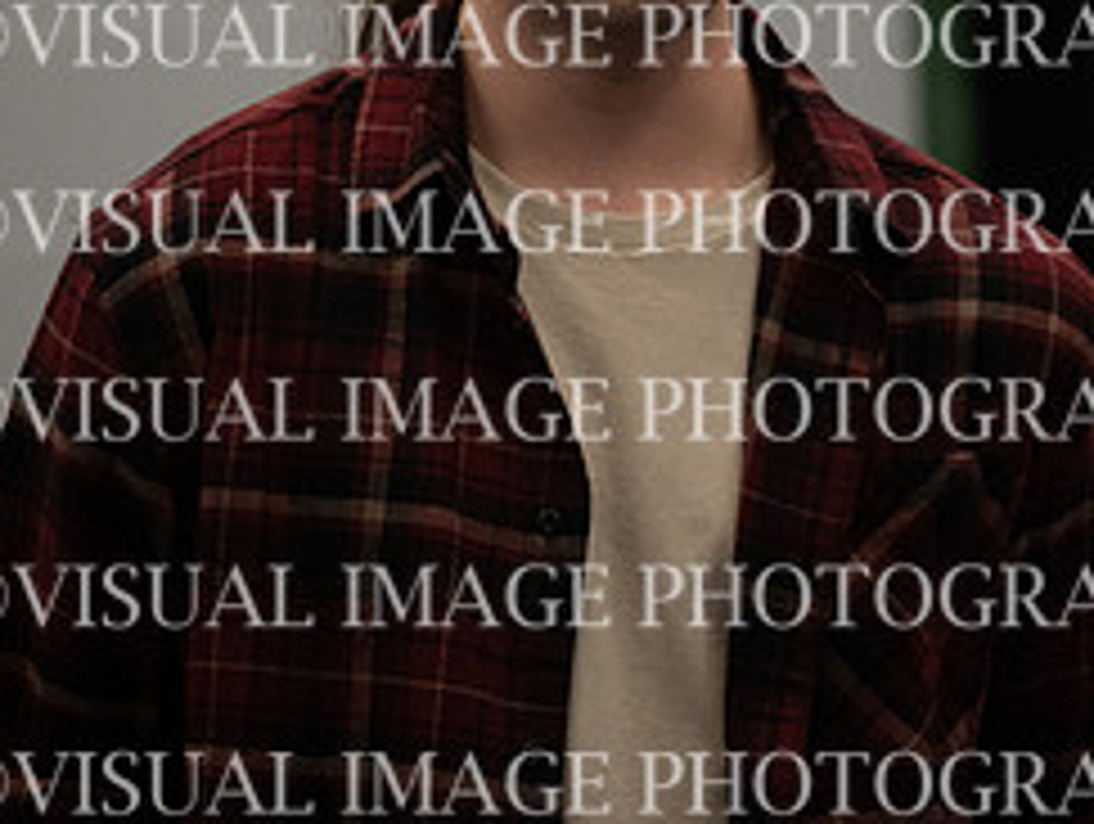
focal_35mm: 506
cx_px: 615
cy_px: 126
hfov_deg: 3.9
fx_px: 16015
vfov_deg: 2.9
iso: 5000
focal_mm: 285
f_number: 6.3
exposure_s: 1/160
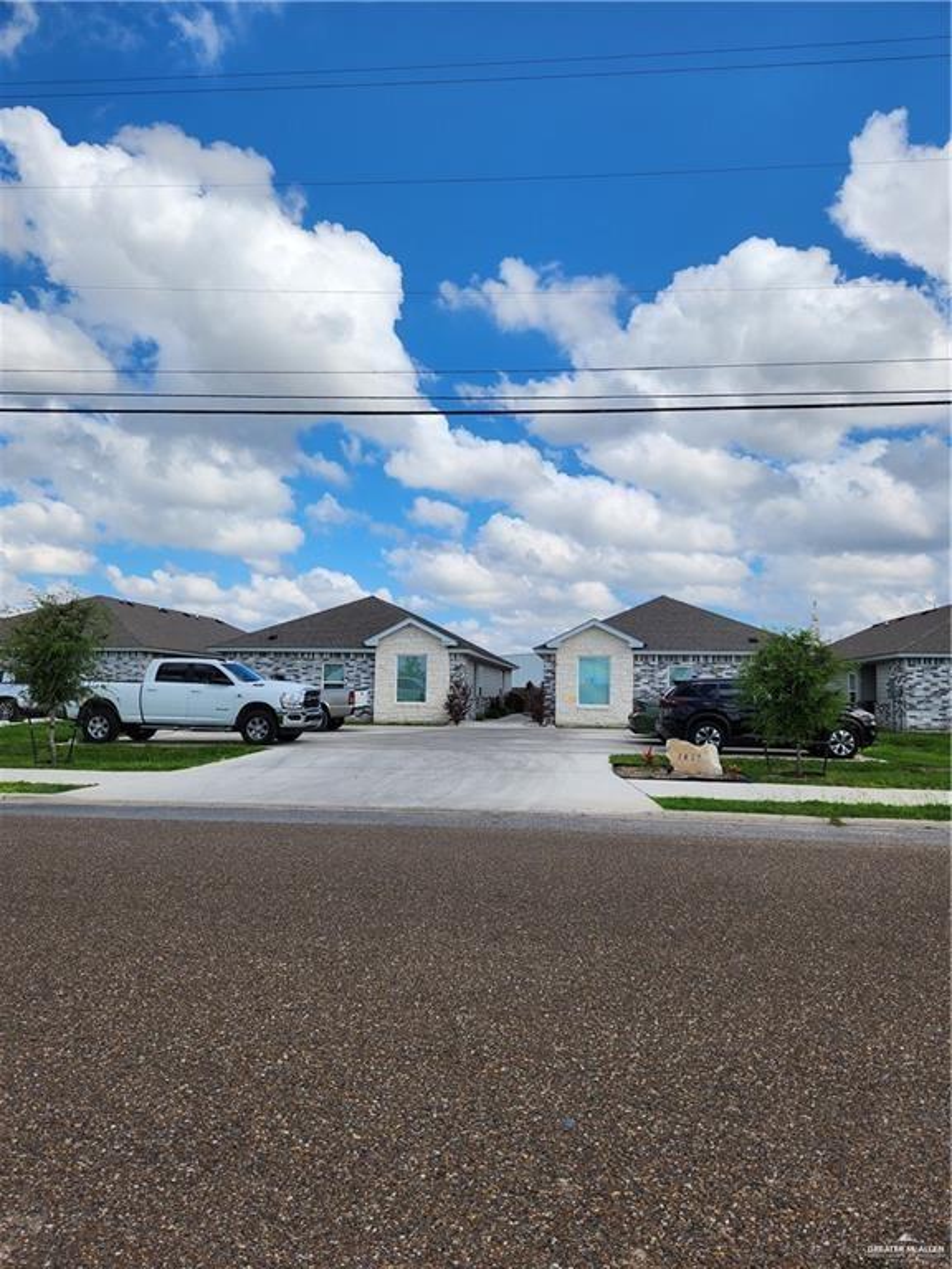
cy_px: 634
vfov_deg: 73.9
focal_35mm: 23
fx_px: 843
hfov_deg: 58.9
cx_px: 476
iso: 20
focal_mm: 5.4
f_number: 1.8
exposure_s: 1/2327
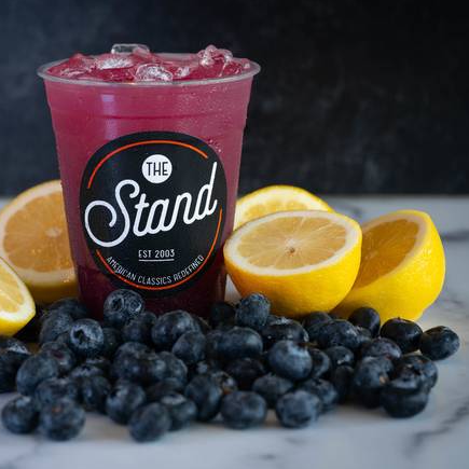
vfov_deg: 15.0
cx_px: 149
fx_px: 1778
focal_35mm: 116
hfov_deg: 15.0
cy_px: 235
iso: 160
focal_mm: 90
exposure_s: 1/40
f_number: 6.3
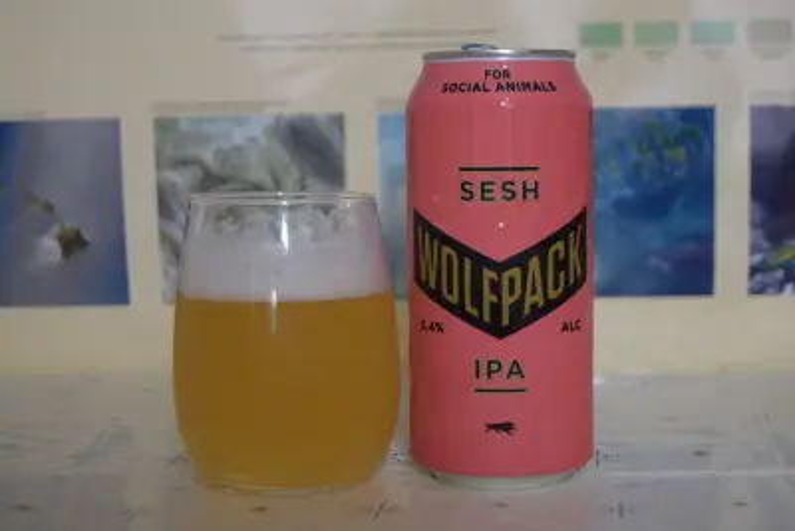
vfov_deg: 19.7
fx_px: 1524
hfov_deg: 29.2
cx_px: 398
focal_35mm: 69
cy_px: 266
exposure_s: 1/60
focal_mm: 46
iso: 1000
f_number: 5.3
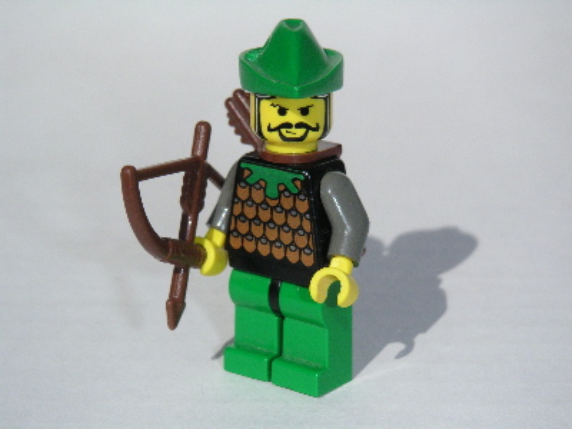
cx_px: 286
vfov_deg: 13.3
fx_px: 1834
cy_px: 214
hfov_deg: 17.7
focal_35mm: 111
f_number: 8
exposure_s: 1/1000
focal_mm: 17.1
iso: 160
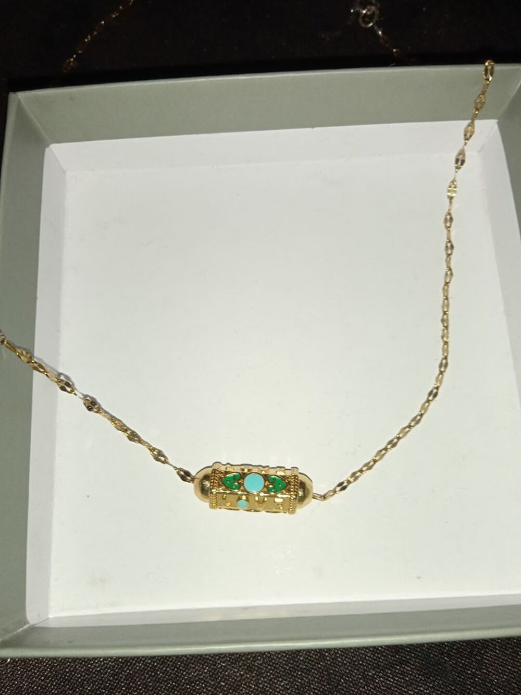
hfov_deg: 49.8
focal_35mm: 28
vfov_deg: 63.4
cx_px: 260
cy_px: 348
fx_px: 562
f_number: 2.2
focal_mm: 3.43
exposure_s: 1/50
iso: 131
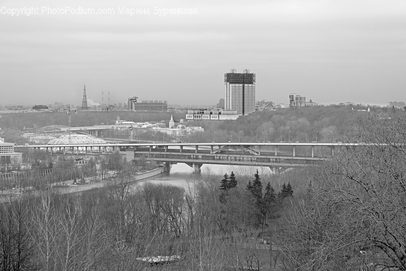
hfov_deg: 21.9
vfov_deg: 14.7
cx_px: 203
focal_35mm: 93
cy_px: 136
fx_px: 1049
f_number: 3.4
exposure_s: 1/80
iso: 160
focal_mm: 16.1
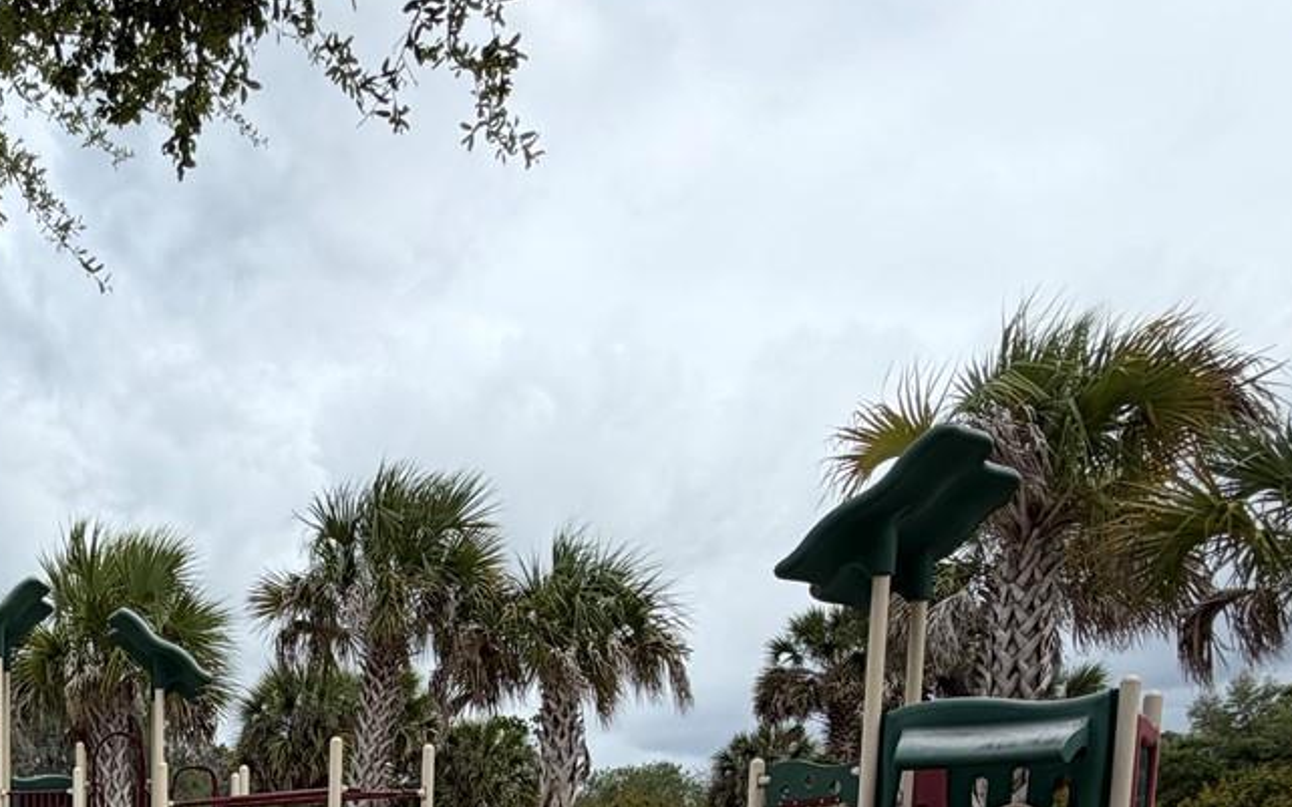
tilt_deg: -7.2
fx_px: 1303
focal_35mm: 37
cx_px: 99
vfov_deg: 28.8
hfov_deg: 46.8
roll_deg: +0.2
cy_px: 1020
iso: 20
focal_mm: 2.22
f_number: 2.2
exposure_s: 1/1087
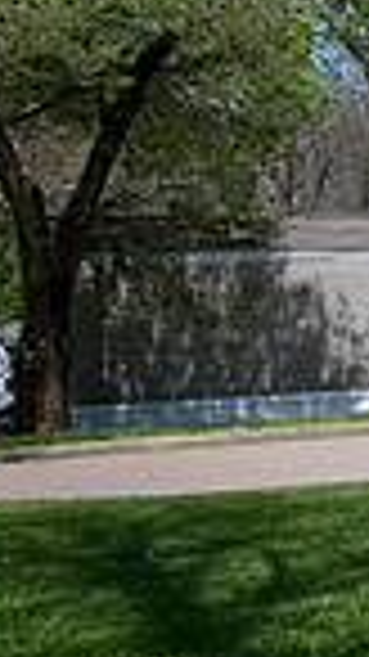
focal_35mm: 100
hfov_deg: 8.9
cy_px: 371
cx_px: 1242
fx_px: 1741
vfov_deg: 21.4
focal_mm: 24
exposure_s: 1/320
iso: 400
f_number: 13
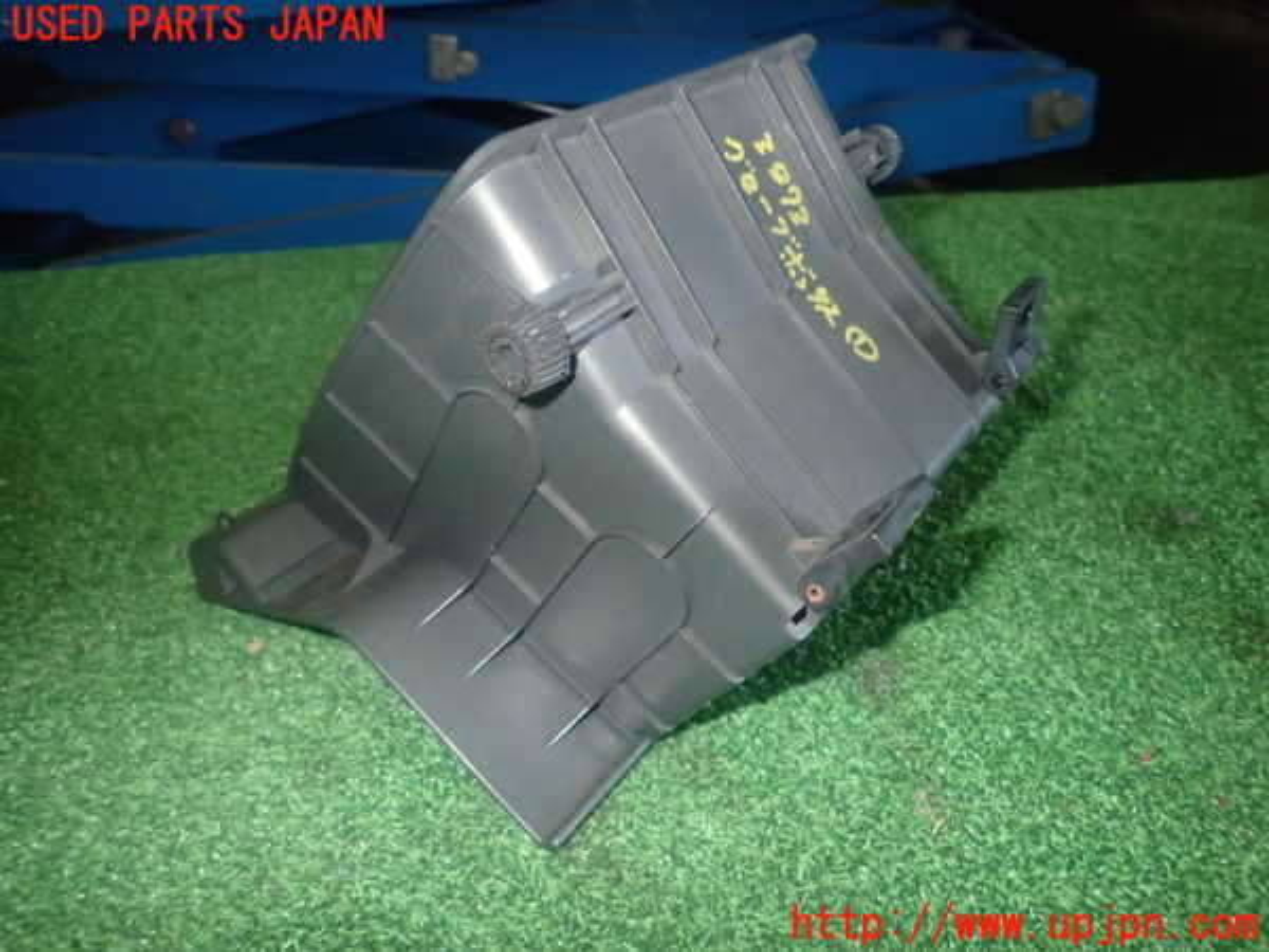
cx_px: 634
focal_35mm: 25
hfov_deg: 69.4
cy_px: 476
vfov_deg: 54.9
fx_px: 916
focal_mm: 4.5
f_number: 5.6
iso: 500
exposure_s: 1/30
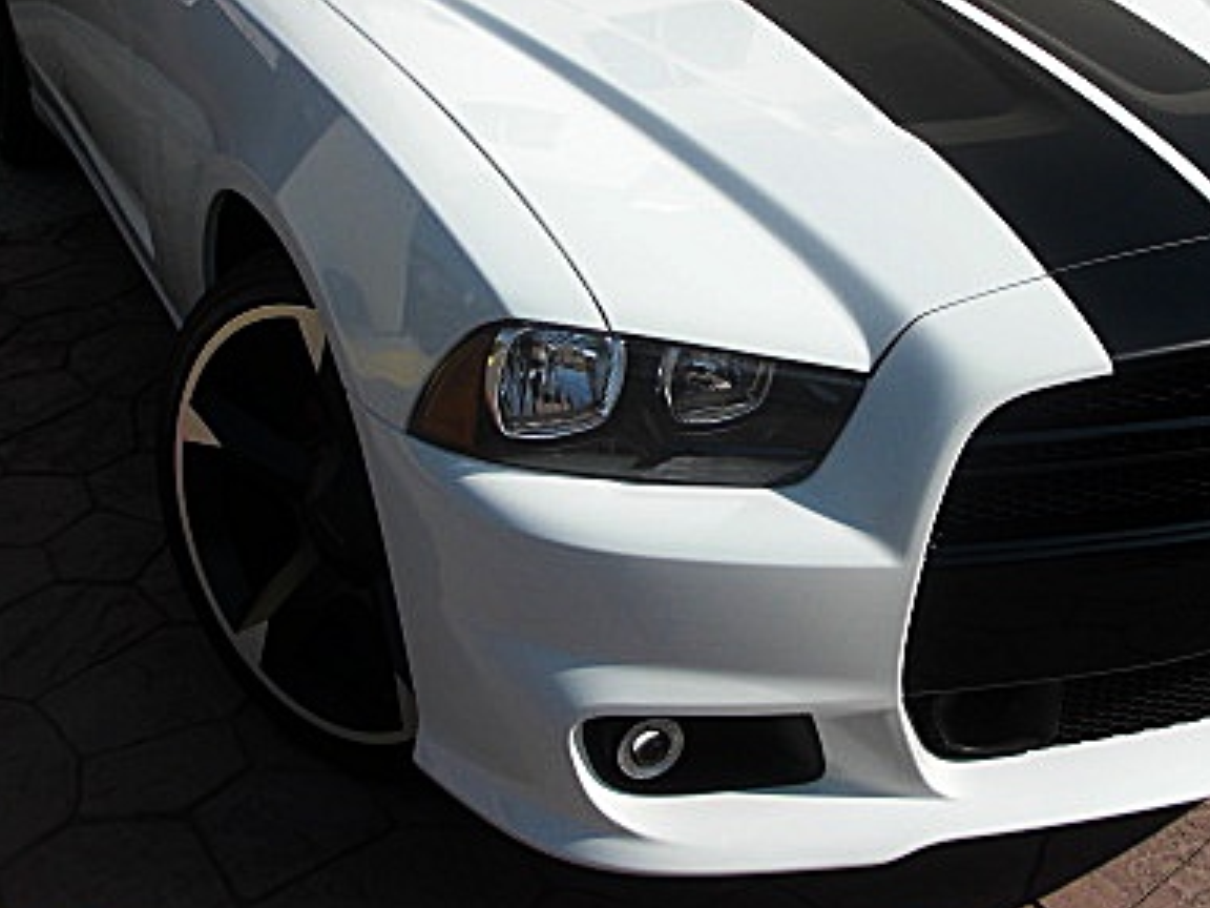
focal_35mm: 60
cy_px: 290
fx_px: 2097
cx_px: 772
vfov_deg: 24.3
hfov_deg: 32.0
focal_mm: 6.3
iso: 50
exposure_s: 1/200
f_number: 7.9
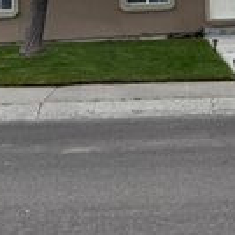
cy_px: -50
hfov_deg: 21.4
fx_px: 607
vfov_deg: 20.4
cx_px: 216
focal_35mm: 79
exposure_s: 1/2801
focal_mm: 6.76
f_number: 1.78
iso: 80
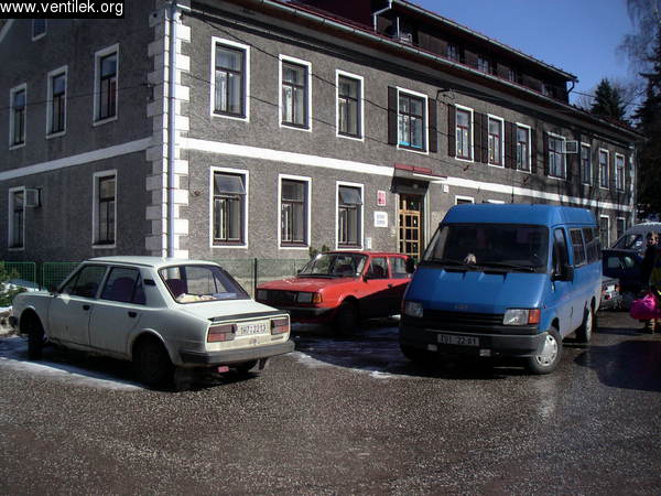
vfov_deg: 38.7
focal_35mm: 37
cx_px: 330
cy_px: 248
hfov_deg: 50.1
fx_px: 707
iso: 50
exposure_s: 1/190
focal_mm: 5.7
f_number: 6.6
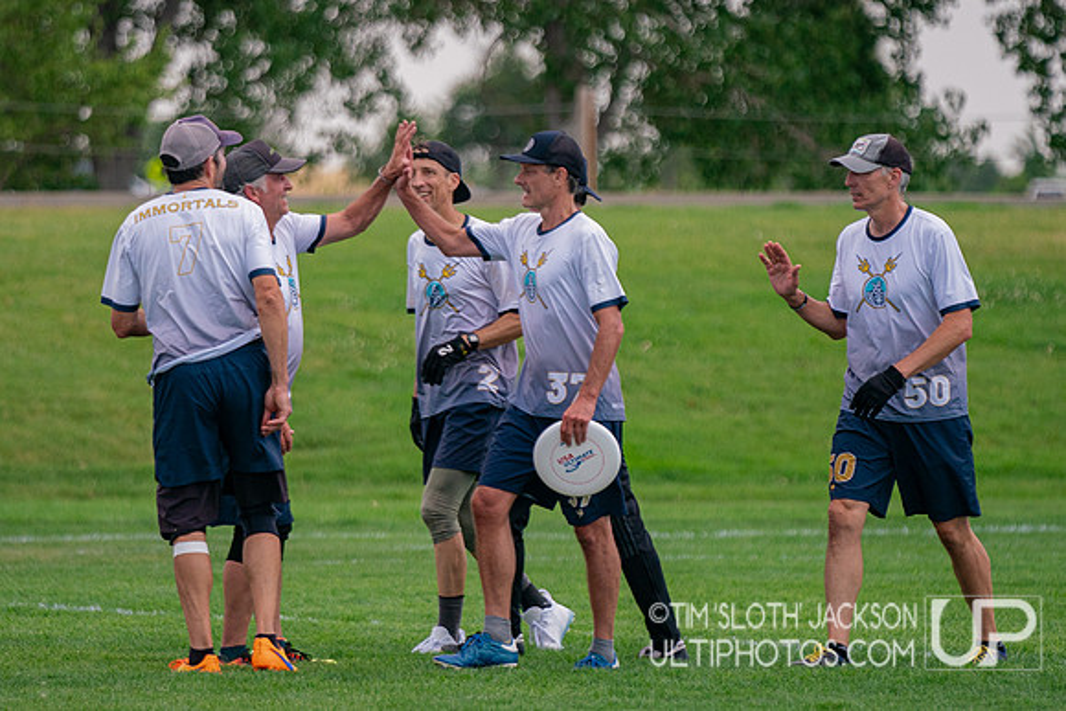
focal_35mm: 343
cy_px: 344
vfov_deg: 4.0
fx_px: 10149
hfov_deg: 6.0
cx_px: 460
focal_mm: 200
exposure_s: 1/5000
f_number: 2.8
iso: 500
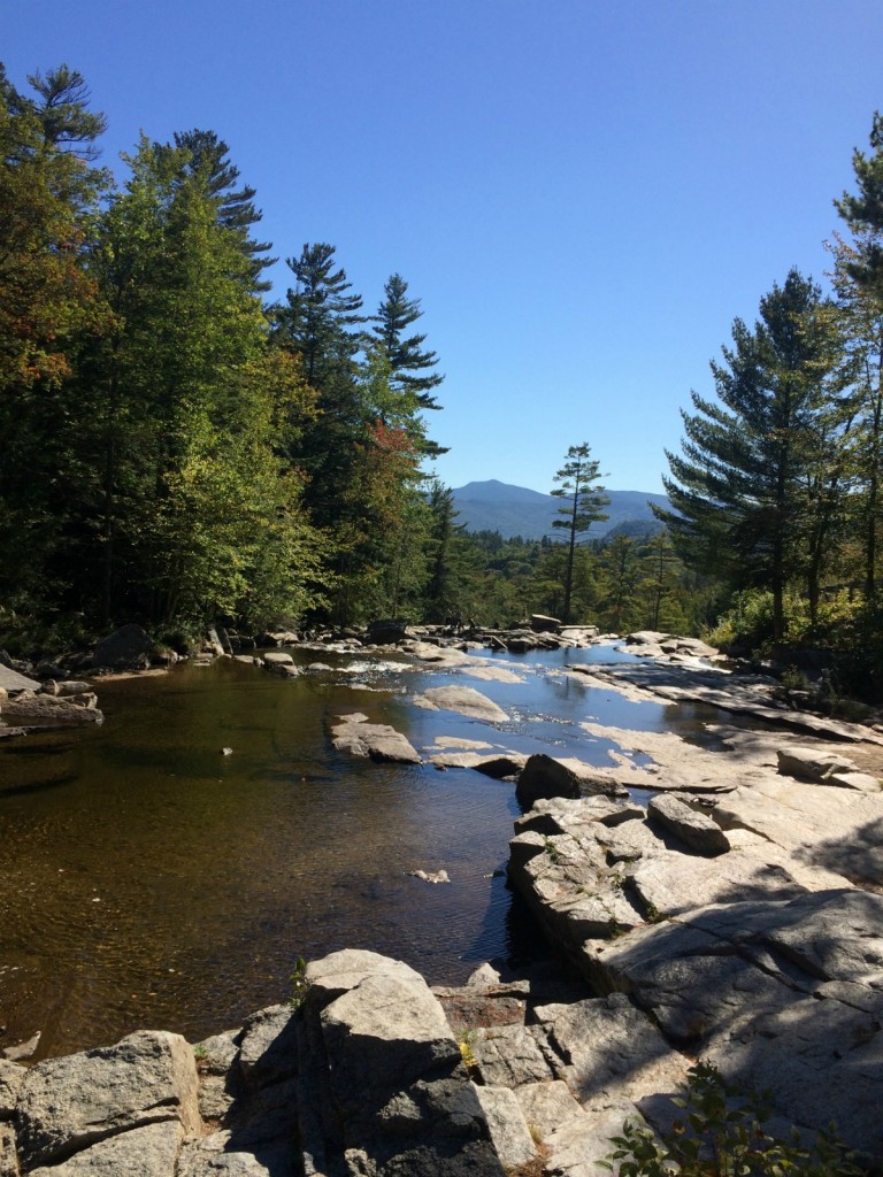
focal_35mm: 29
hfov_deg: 48.2
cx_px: 442
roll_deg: -0.7
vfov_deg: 61.7
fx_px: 986
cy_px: 588
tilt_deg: -4.8
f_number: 2.2
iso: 32
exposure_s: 1/1866
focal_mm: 4.15
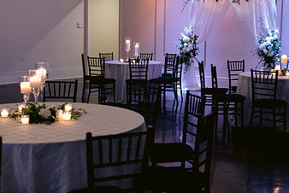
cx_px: 126
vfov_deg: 22.6
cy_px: 76
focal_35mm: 60
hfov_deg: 33.3
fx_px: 482
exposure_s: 1/100
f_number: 2.2
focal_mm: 35
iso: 1600
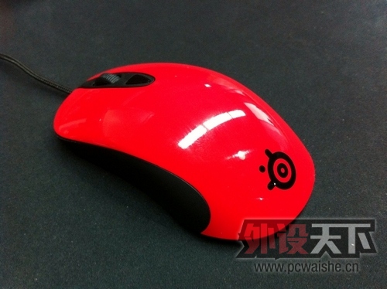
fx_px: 391
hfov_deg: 52.7
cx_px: 194
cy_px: 144
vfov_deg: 40.6
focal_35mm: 35
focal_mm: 3.85
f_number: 2.8
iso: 320
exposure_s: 1/17
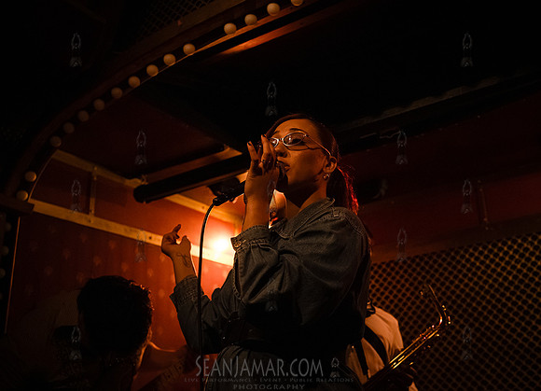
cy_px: 176
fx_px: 628
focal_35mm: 41
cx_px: 323
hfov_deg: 46.4
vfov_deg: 34.6
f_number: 3.2
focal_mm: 35
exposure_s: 1/250
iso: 12800
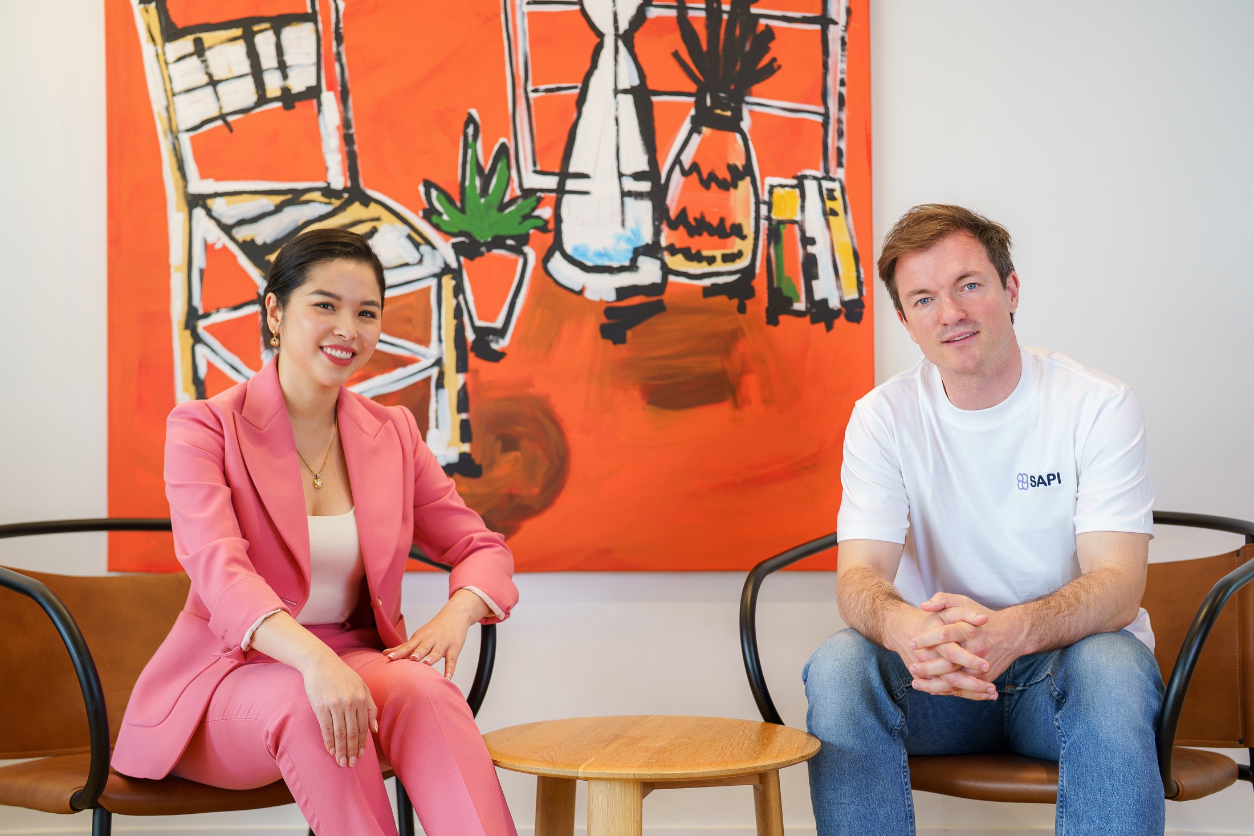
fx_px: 1742
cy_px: 418
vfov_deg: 27.0
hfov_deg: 39.6
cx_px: 627
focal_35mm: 50
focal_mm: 50
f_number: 2.5
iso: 320
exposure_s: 1/125
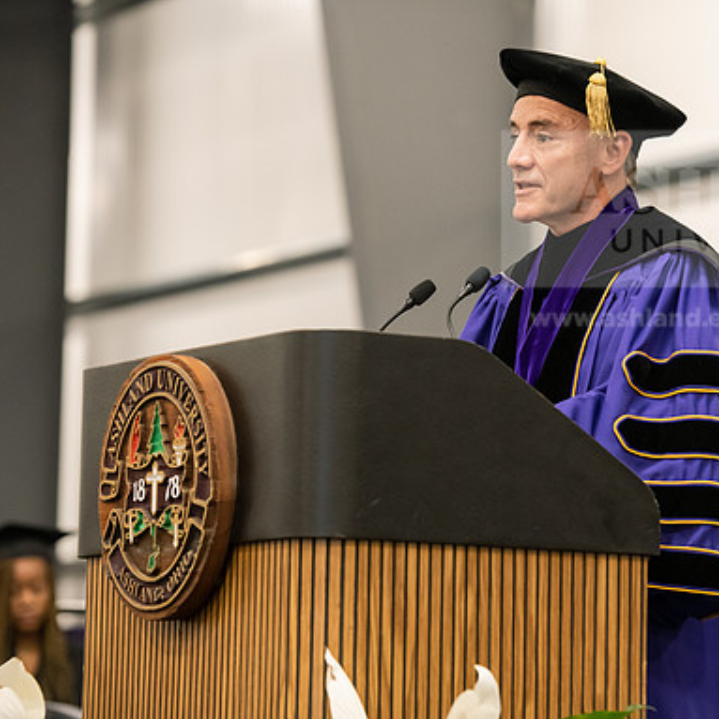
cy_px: 358
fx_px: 3783
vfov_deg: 10.9
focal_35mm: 161
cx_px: 445
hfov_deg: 10.9
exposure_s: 1/200
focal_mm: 125
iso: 3200
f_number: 3.5
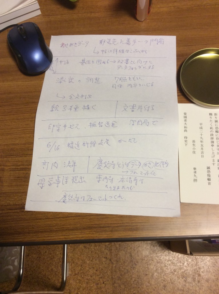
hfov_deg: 44.1
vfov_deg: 56.9
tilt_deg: -71.0
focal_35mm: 32
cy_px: 147
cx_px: 110
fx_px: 271
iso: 80
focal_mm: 3.3
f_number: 2.4
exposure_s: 1/24
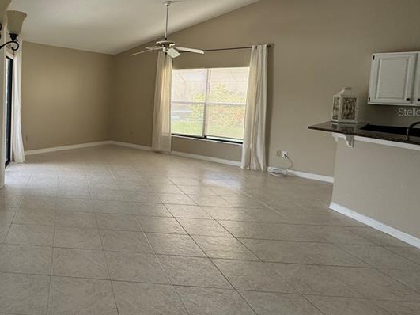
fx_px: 328
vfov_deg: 50.6
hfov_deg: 56.3
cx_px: 41
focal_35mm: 27
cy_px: 112
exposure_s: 1/99
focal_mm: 2.22
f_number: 2.2
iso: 50
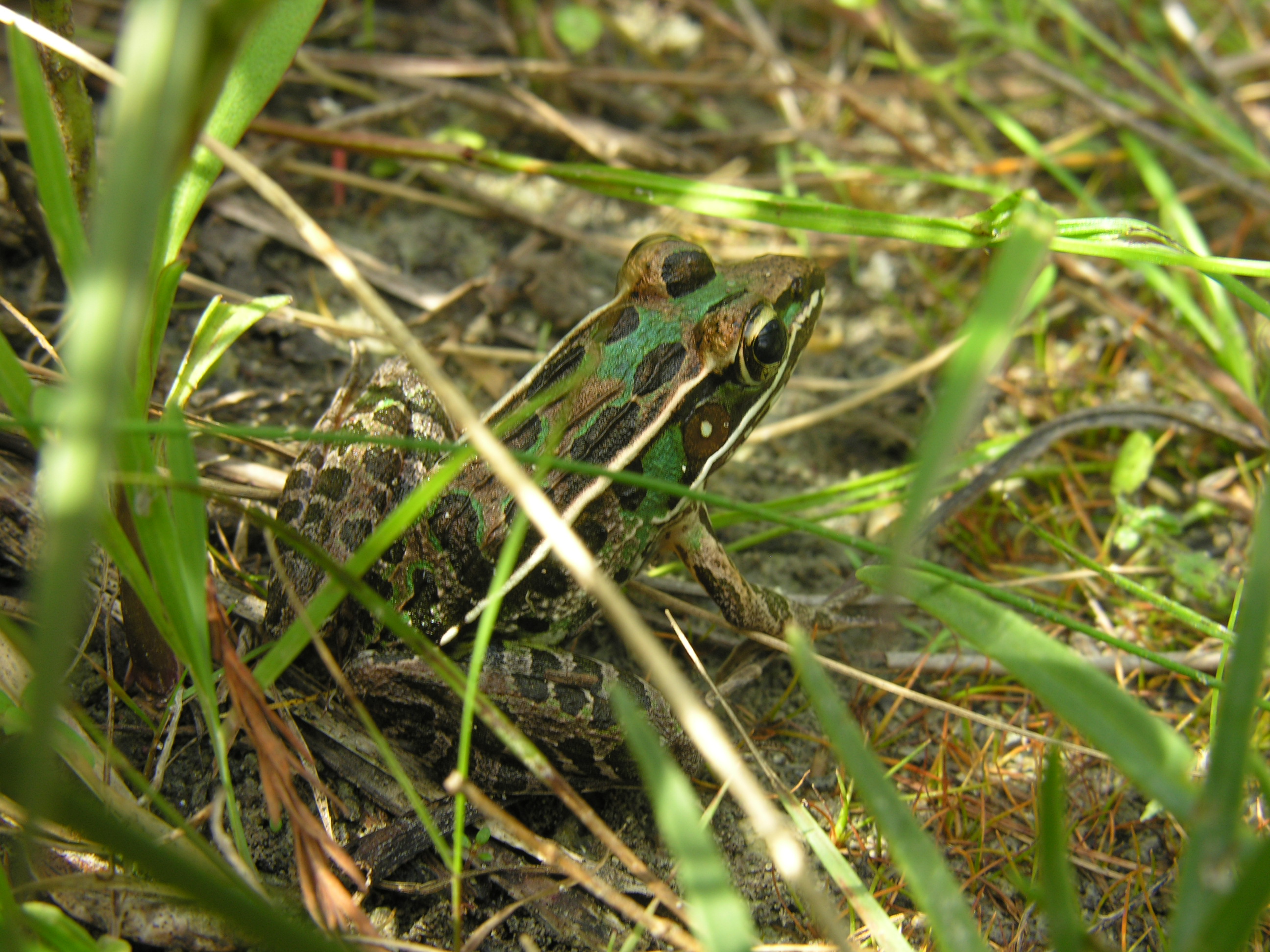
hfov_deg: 25.0
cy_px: 476
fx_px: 2862
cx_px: 635
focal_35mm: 78
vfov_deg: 18.9
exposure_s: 1/34.2
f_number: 6.1
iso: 50
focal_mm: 19.8
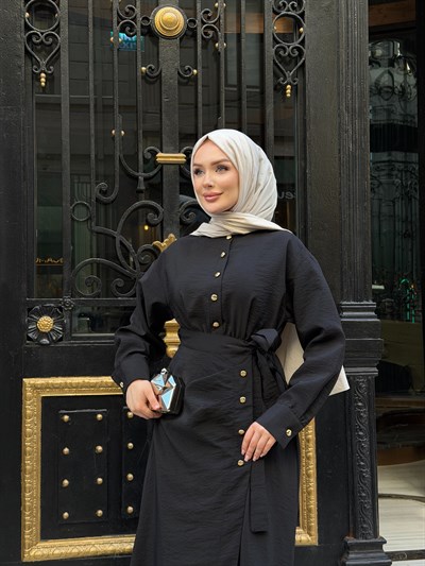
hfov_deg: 30.3
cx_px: 212
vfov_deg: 39.6
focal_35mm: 48
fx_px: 785
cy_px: 283
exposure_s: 1/368
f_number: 1.78
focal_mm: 6.76
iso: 64
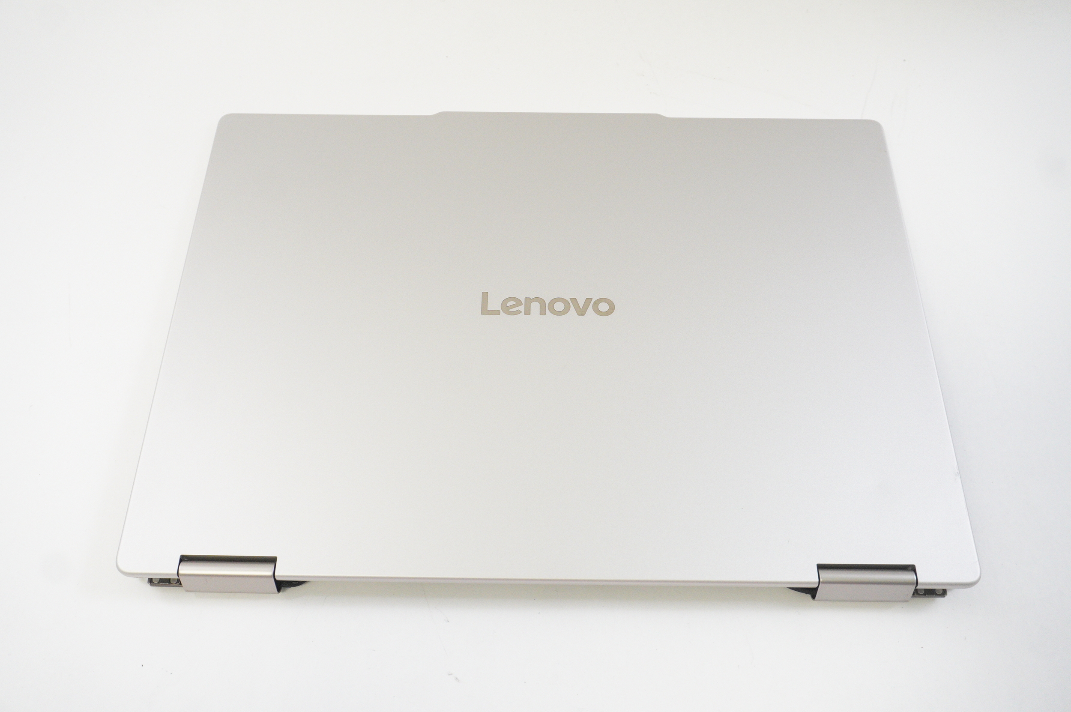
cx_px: 536
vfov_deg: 39.9
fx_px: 981
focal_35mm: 33
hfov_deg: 57.3
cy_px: 356
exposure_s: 1/100
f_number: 5.6
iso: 2500
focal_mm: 22
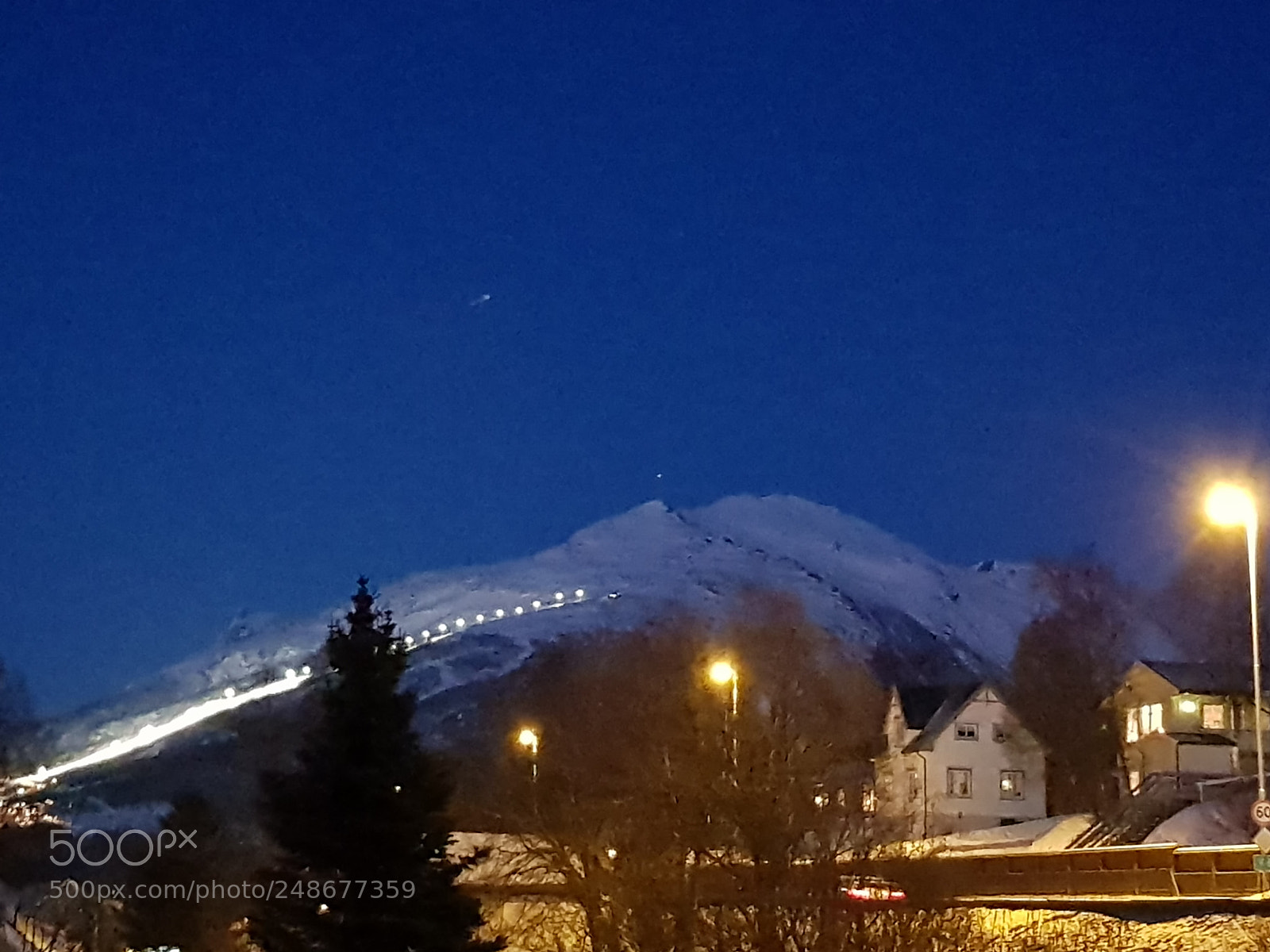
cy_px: 476
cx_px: 635
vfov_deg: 53.1
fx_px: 954
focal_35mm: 26
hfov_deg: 67.3
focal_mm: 4.2
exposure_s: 1/10
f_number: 1.7
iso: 1250
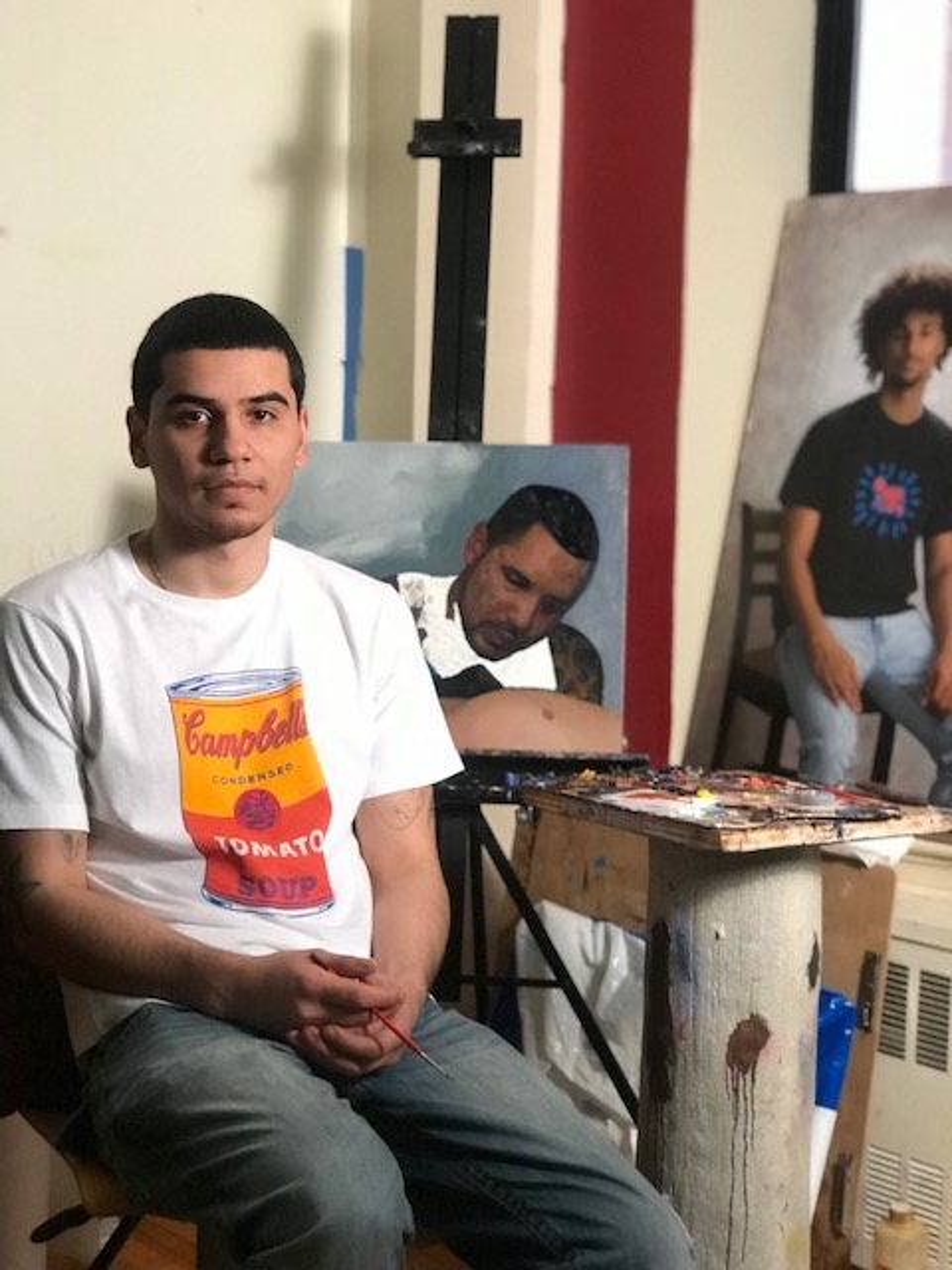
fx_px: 2090
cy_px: 635
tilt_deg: -6.0
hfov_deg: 25.7
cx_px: 476
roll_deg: -1.0
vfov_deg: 33.8
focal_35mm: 57
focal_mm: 6.6
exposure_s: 1/60
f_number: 2.8
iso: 400
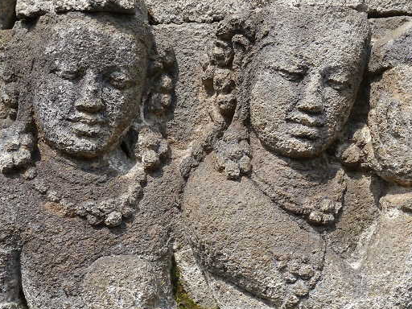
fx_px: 667
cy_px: 189
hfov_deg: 34.2
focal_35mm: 56
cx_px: 251
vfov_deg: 26.0
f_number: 8
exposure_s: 1/500
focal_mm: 14
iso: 400
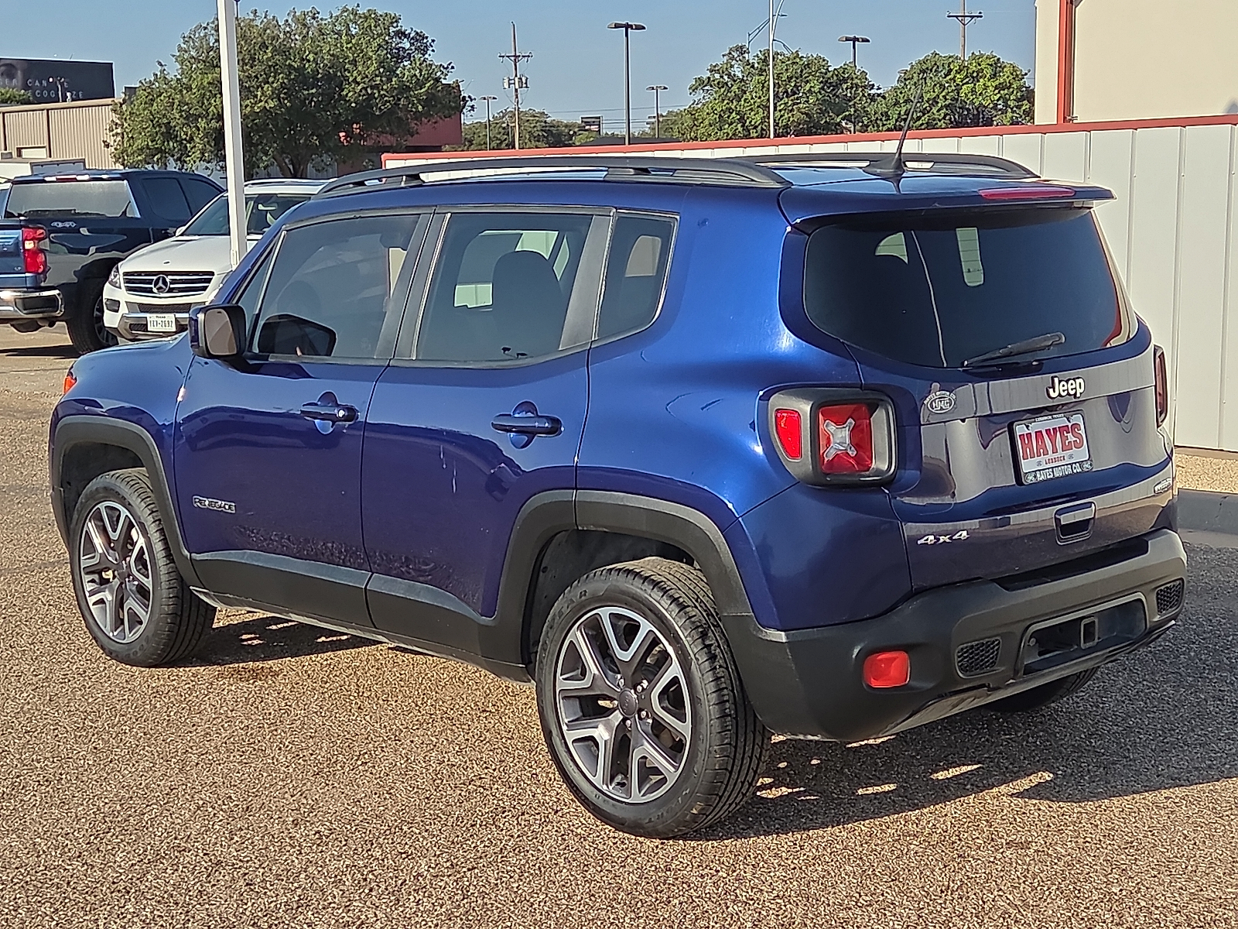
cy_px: 464
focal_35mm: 53
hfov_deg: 36.2
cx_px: 619
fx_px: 1895
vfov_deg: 27.5
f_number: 1.8
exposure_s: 1/2000
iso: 25
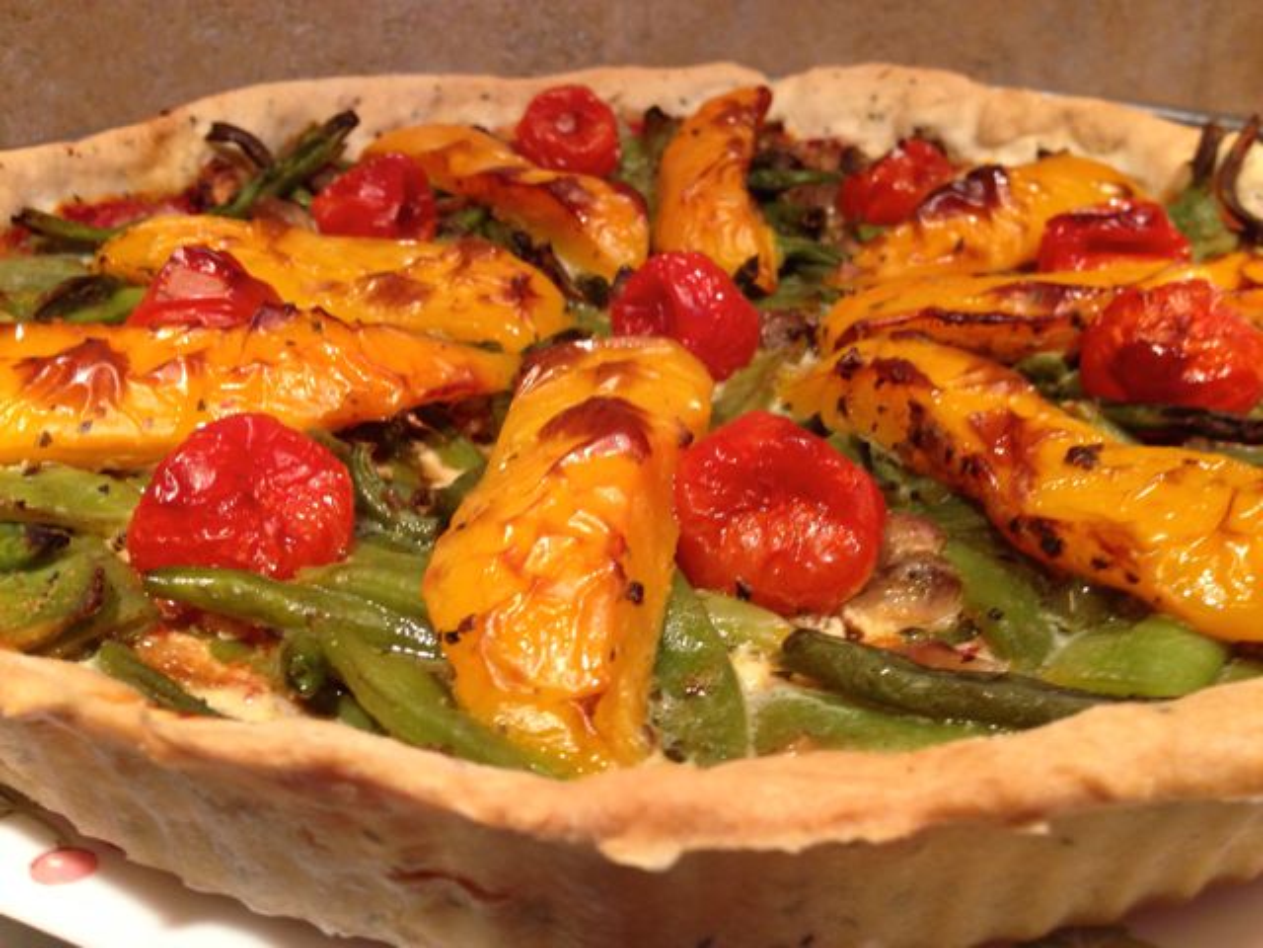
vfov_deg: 42.9
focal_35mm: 33
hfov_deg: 55.4
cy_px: 474
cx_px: 632
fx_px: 1204
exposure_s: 1/20
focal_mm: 4.12
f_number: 2.4
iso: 125
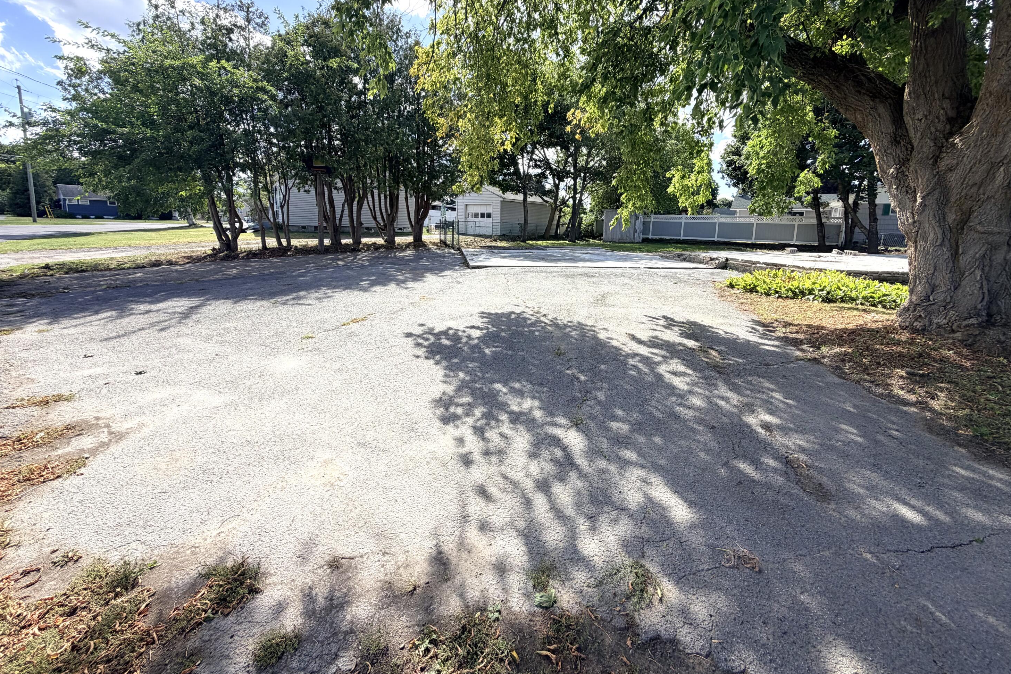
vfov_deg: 76.8
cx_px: 519
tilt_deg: -9.5
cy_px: 286
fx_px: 421
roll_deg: -1.5
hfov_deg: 100.4
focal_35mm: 15
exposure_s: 1/664
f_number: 2.2
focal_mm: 2.22
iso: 40
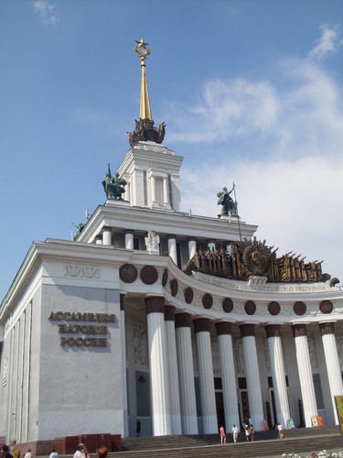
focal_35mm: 38
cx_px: 172
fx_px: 502
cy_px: 229
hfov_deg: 37.7
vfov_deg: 49.0
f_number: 8.4
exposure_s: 1/250
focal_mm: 6.3
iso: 80
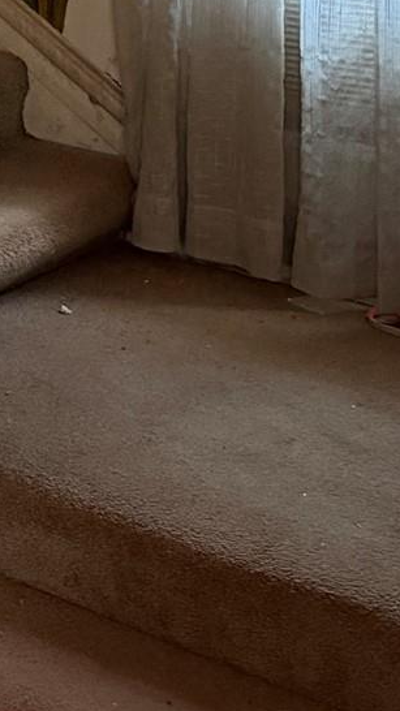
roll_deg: +2.4
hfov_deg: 10.4
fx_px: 1848
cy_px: -223
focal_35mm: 98
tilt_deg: -6.0
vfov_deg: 19.9
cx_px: -608
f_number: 1.78
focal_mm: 6.76
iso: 800
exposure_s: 1/43
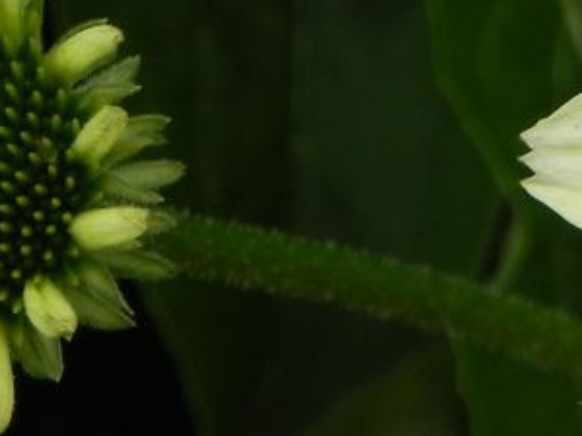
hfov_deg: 4.7
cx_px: 951
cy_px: 298
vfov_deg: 3.6
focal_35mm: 417
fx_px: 7008
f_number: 4.5
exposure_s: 1/640
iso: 160
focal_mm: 20.8
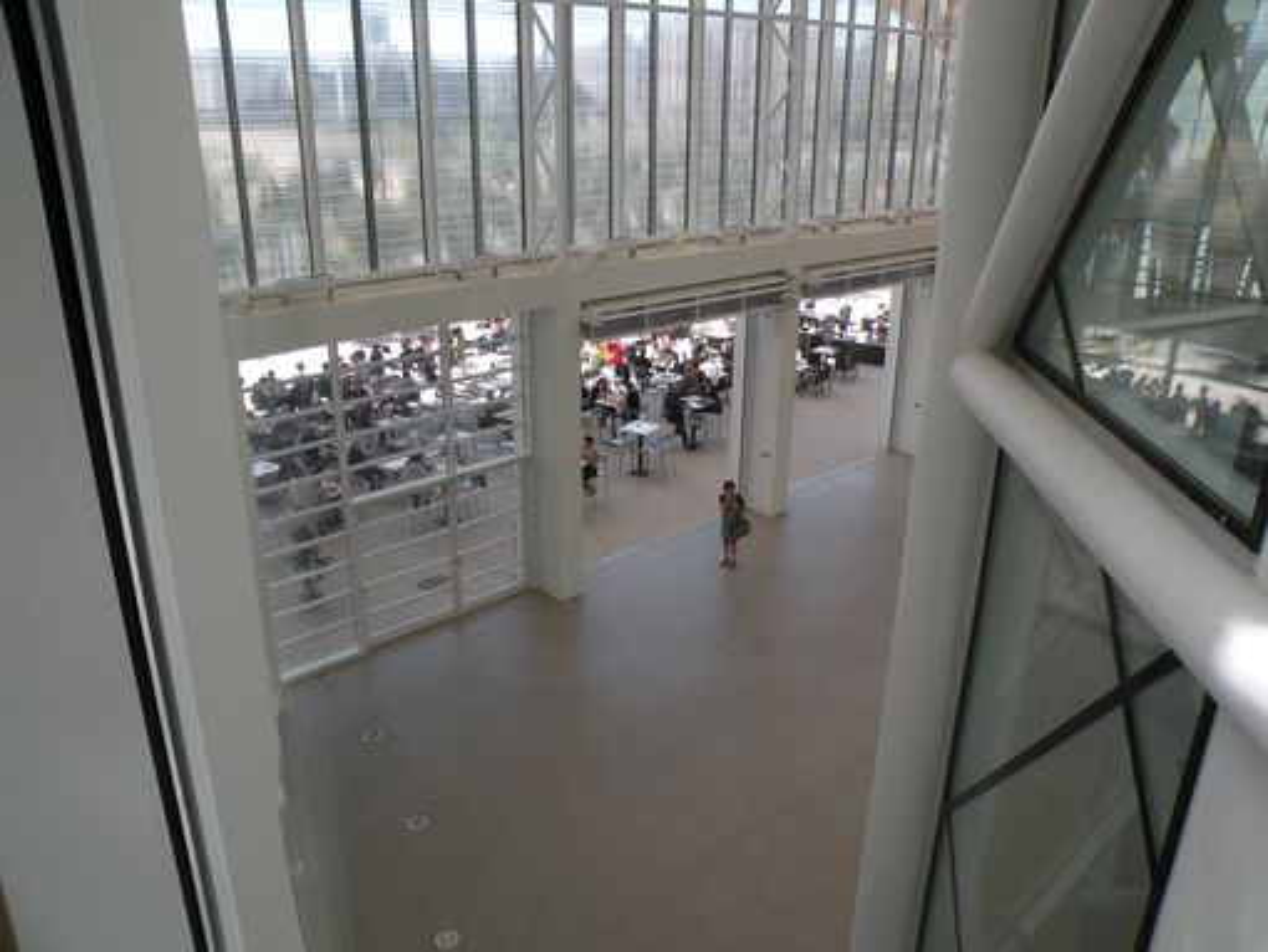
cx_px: 634
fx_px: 989
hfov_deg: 65.3
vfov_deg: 51.4
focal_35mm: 27
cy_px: 476
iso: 64
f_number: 4.5
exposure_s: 1/141
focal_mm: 4.7
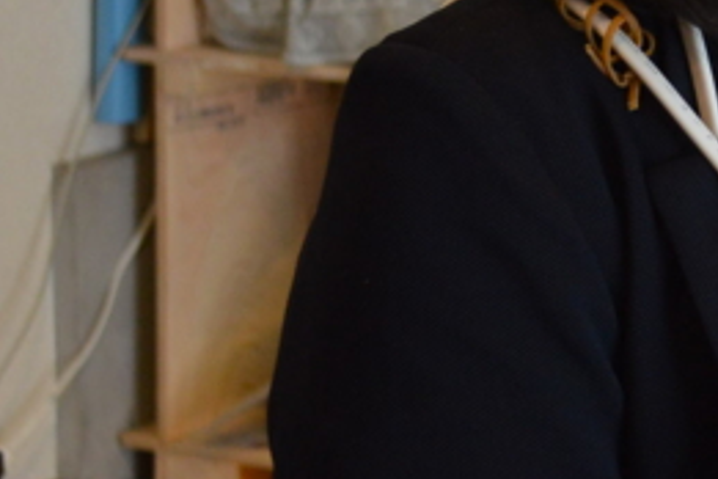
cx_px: 1257
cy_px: -169
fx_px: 2812
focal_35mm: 141
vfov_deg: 9.5
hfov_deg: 13.2
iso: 720
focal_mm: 24
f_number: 4
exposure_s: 1/60
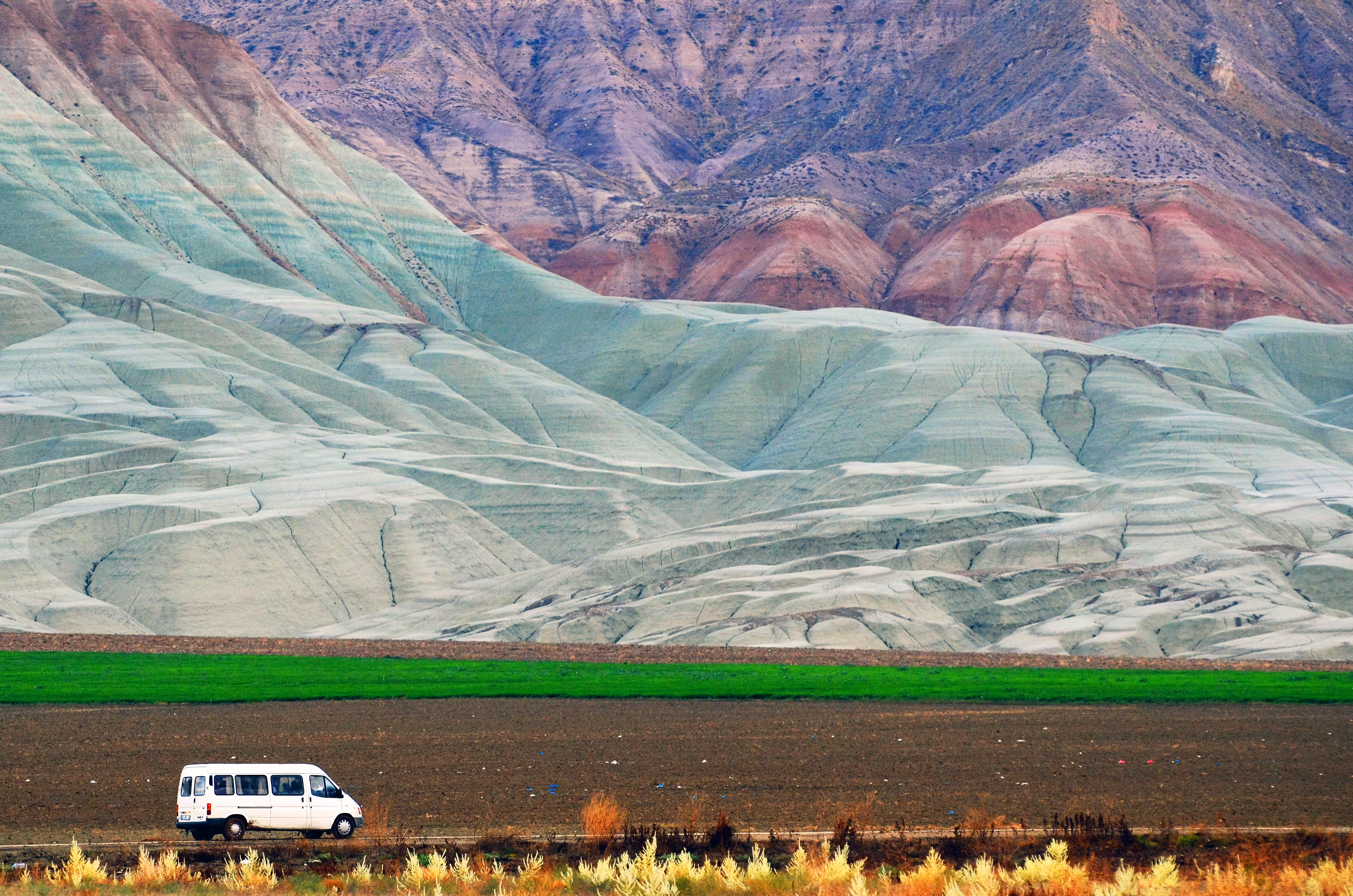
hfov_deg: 6.7
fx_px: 11537
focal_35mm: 308
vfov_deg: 4.4
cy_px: 446
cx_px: 564
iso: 400
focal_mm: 165
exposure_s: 1/400
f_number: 5
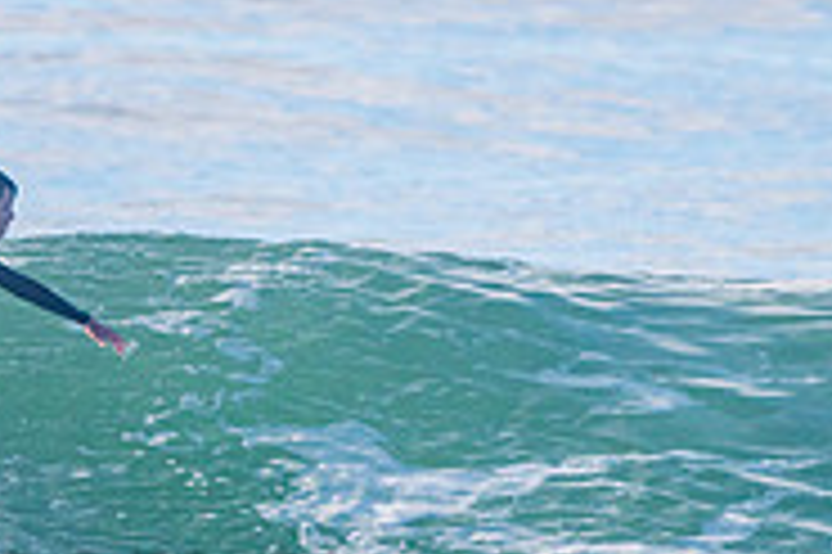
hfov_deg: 1.3
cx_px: -94
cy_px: 534
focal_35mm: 1567
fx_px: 36182
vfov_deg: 0.9
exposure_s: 1/2000
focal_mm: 500
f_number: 5.6
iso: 320
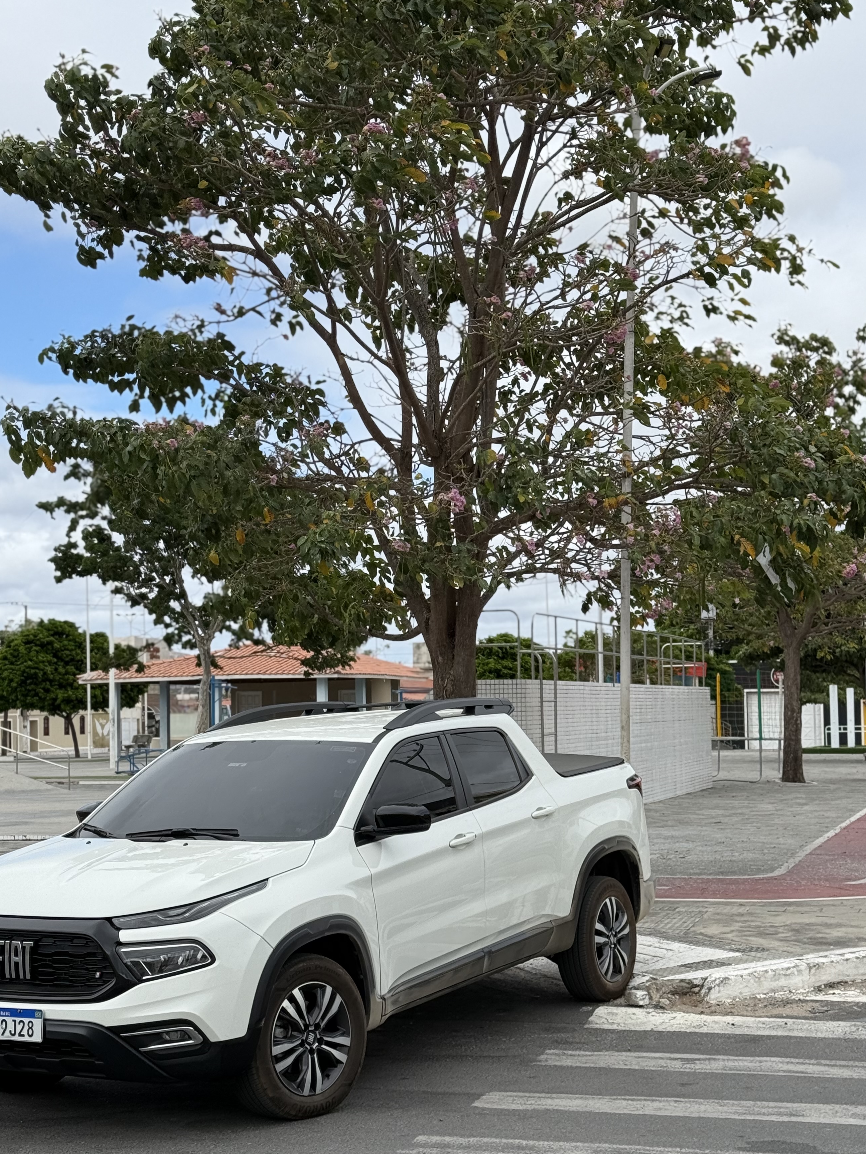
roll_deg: +0.2
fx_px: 1868
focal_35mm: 56
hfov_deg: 26.1
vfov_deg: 34.3
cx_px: 395
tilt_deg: +1.8
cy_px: 638
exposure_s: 1/4098
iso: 64
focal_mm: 6.76
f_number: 1.78
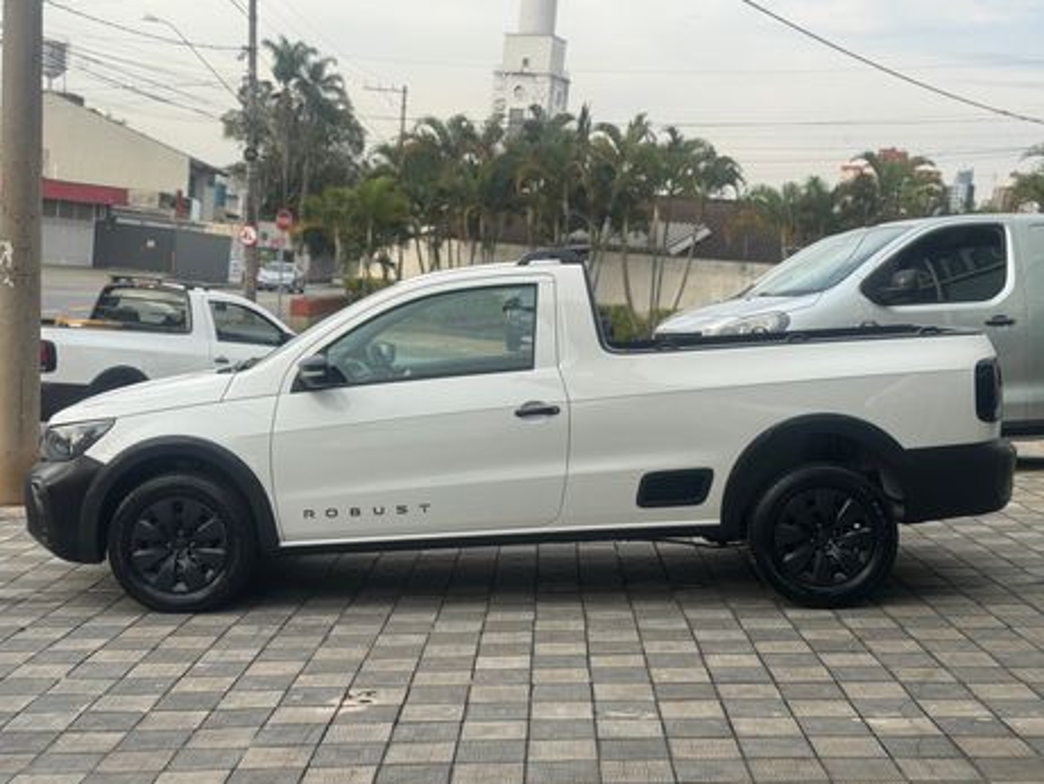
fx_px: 1478
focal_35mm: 49
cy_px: 399
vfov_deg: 29.7
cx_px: 528
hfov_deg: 38.9
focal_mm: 6.76
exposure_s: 1/1366
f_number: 1.78
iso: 64
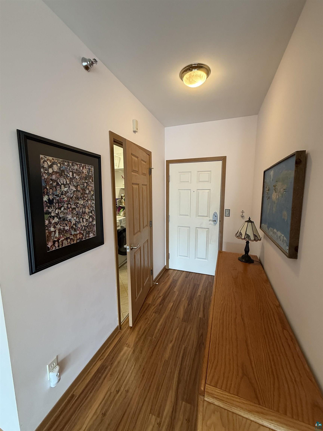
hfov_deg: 85.7
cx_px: 162
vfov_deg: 102.1
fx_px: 174
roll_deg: +0.7
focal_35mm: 14
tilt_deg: -8.1
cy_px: 216
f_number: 2.2
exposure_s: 1/60
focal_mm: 2.22
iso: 320
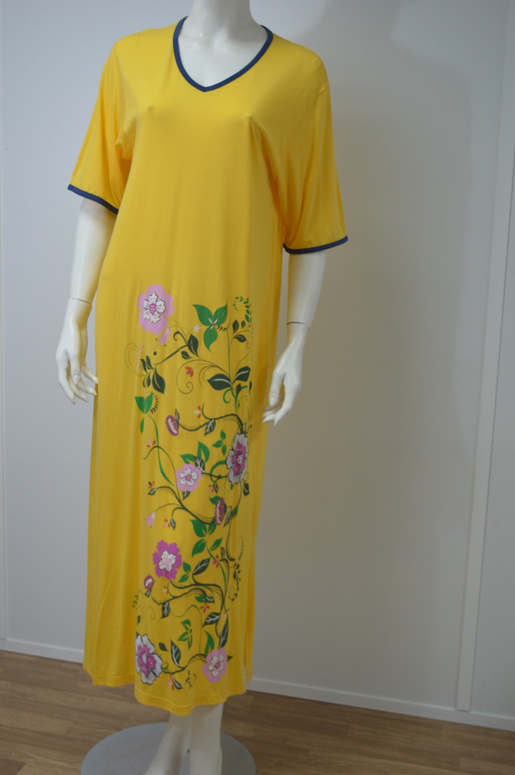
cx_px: 258
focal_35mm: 48
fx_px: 1032
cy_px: 388
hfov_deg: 28.0
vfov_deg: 41.1
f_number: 4.8
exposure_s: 1/30
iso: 360
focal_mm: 32
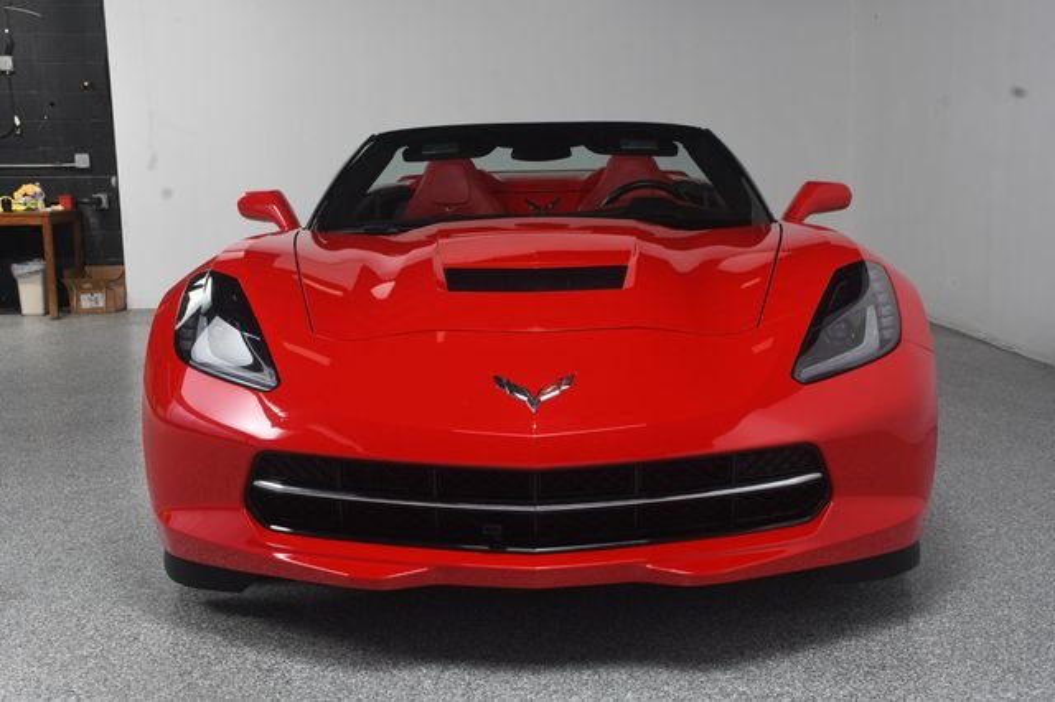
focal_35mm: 48
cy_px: 351
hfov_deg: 41.1
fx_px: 1406
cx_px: 528
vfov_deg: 28.0
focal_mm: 32
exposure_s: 1/160
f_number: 11
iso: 100
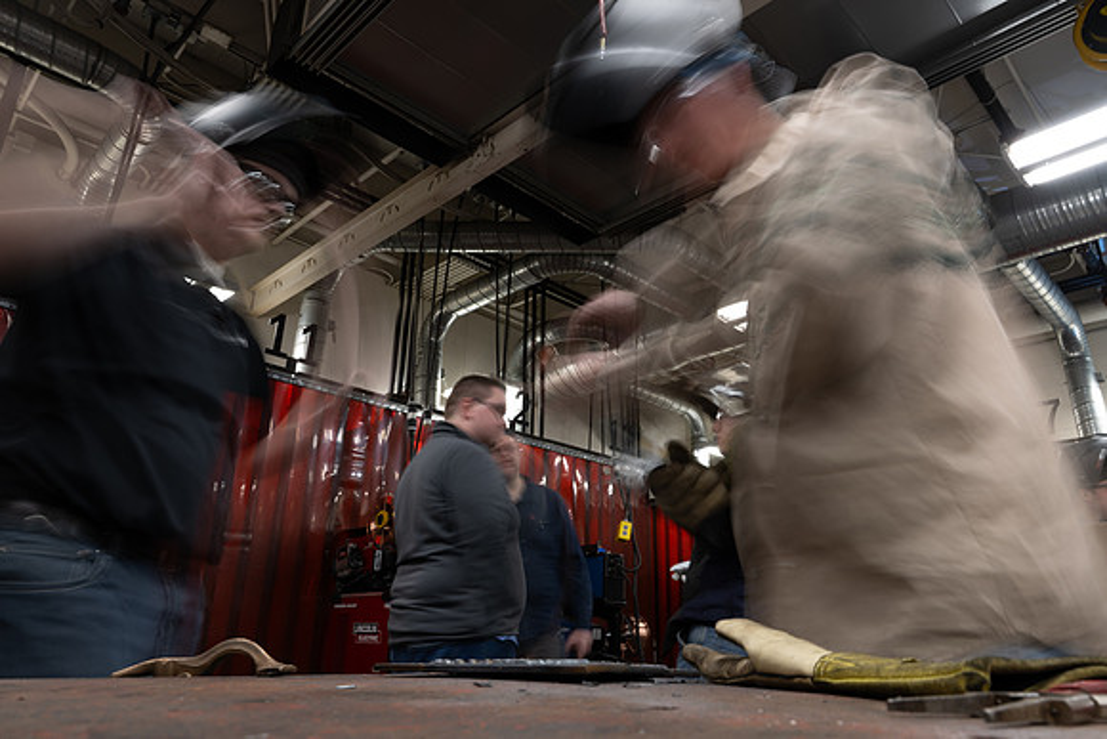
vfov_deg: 53.2
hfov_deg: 73.7
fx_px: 738
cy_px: 370
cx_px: 554
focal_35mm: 24
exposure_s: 1
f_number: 11
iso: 50
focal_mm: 24
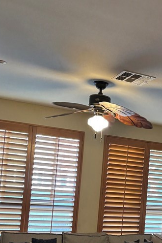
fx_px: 377
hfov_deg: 23.3
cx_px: 158
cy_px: 173
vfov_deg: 35.1
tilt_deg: +3.4
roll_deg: -4.1
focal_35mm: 56
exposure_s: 1/60
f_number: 1.6
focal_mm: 5.96
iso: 320
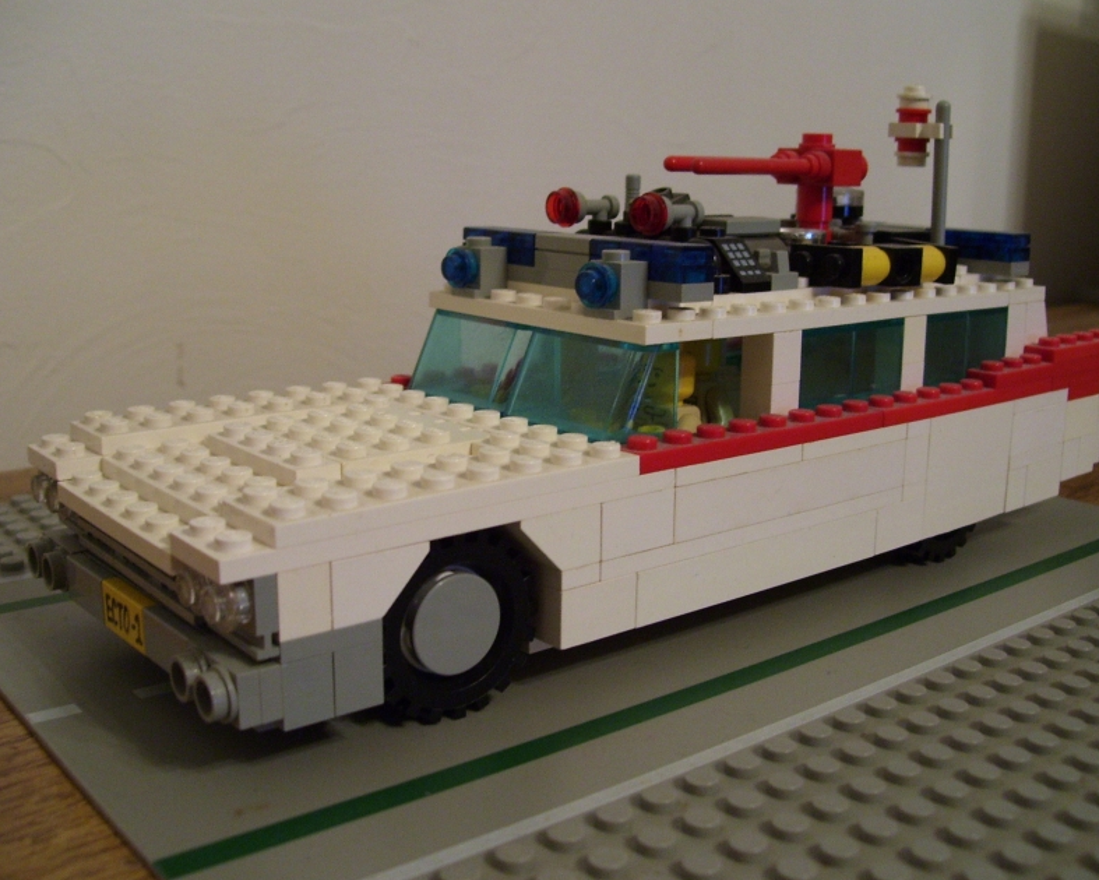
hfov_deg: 46.8
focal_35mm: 39
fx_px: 1269
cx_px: 568
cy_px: 440
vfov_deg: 38.2
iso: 160
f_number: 2.7
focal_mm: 6
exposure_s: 1/8
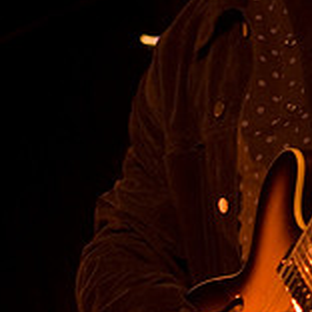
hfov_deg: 9.1
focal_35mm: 191
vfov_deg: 9.1
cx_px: 283
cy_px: 82
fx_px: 1948
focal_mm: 52
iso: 800
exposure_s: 1/40
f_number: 2.8
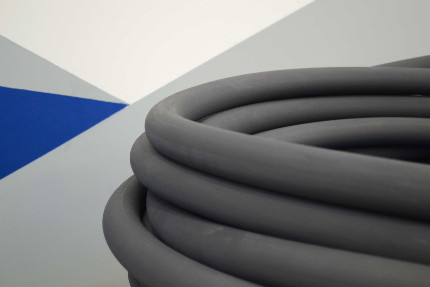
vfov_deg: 16.6
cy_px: 144
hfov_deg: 24.6
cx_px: 215
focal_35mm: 82
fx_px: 985
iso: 200
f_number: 5.6
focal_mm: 55
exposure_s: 1/3
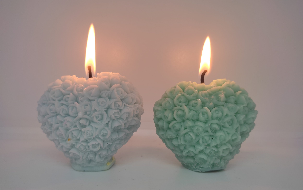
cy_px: 100
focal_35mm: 28
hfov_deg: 66.5
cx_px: 150
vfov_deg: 44.5
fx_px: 231
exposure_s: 1/100
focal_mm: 4.74
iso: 128
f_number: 1.79
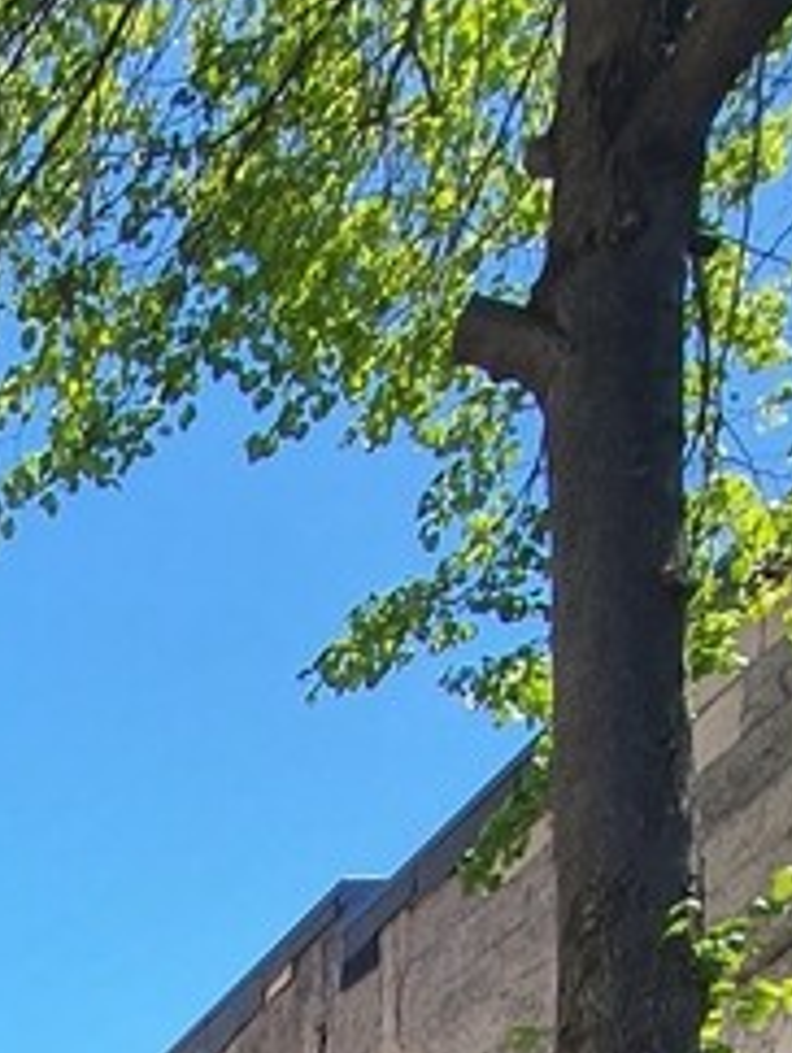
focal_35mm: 55
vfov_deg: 19.4
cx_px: -470
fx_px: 1675
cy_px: 2102
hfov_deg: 21.3
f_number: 2.2
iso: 50
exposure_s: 1/441
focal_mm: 1.8
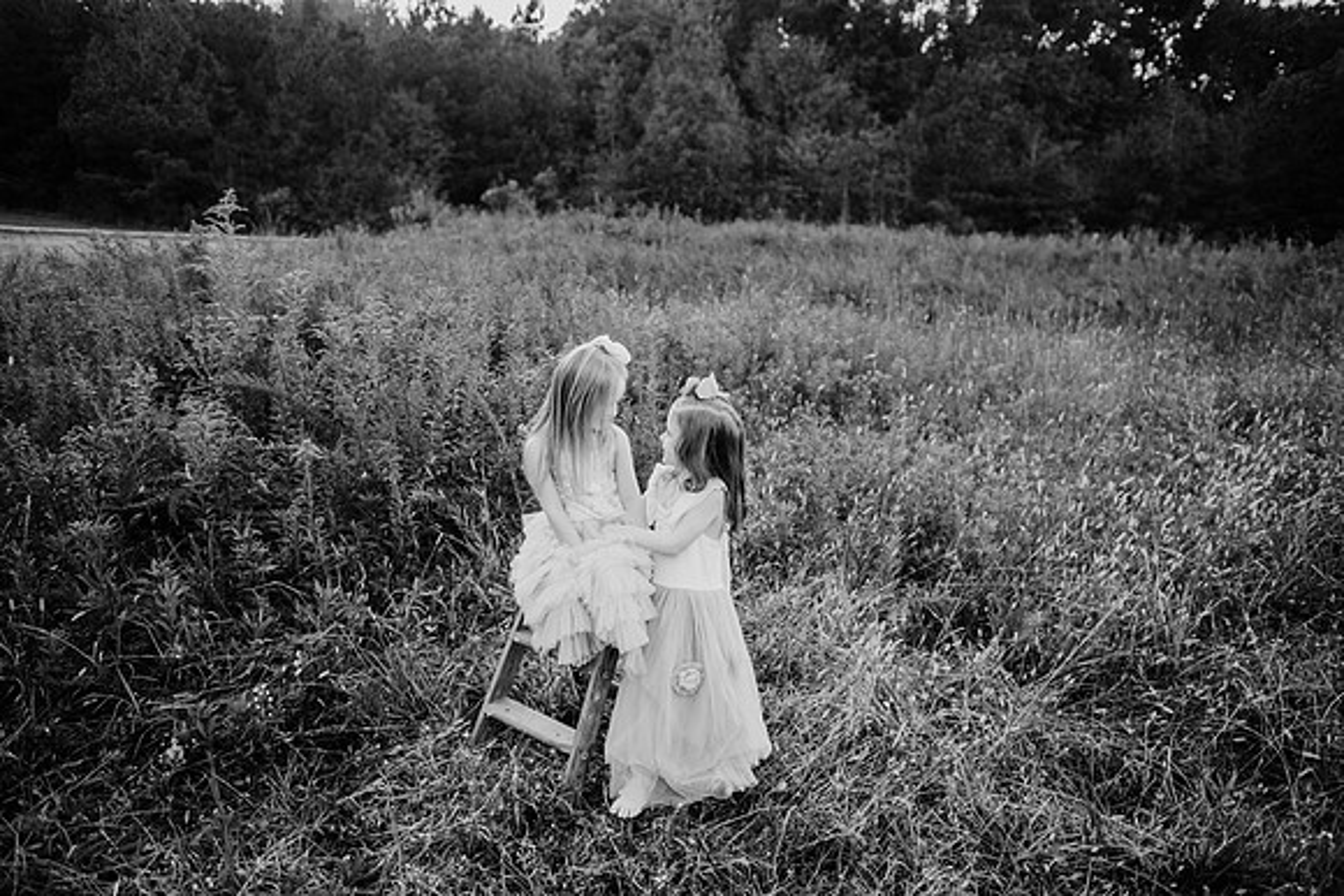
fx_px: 896
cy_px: 448
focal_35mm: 24
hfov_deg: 73.7
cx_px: 672
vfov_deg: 53.2
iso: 250
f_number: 2.5
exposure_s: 1/400
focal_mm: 24
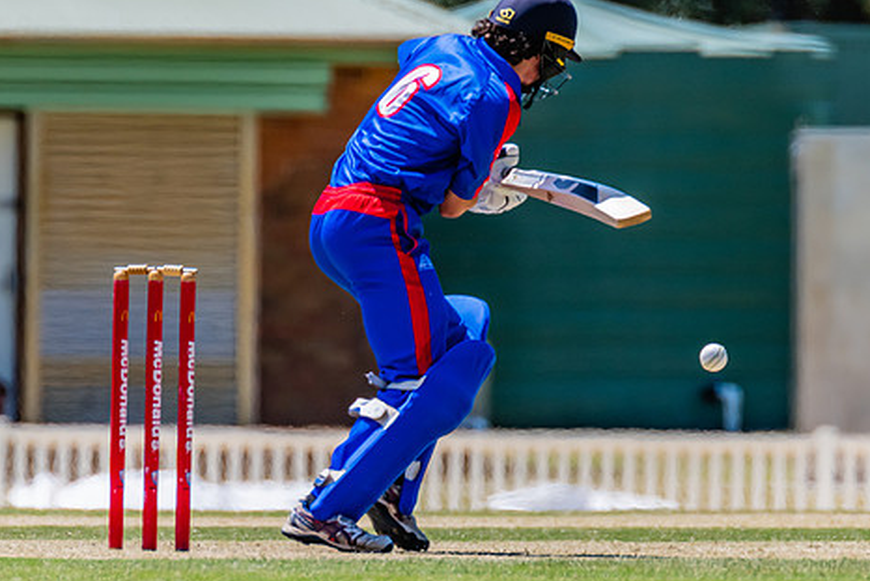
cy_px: 230
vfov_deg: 1.2
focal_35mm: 1155
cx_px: 477
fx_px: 27920
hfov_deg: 1.8
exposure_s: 1/2000
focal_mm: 600
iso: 640
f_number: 8
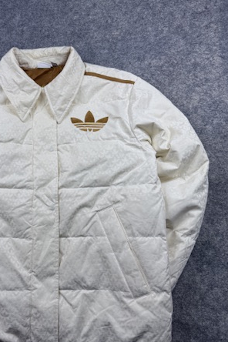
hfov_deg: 35.8
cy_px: 176
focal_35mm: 36
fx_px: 342
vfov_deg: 53.1
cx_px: 50
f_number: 1.78
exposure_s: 1/580
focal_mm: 6.76
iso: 80
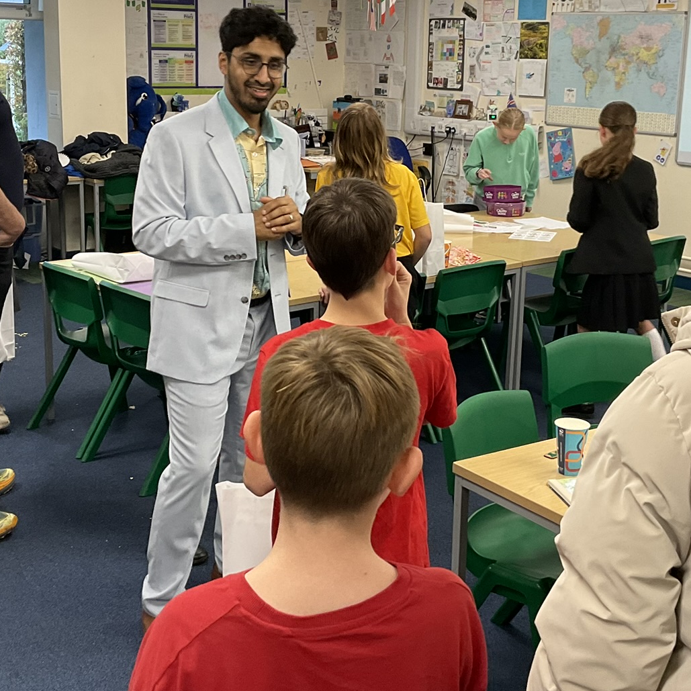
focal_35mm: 51
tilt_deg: -10.8
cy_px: 265
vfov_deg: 33.3
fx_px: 1152
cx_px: 349
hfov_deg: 33.4
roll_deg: -2.0
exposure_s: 1/50
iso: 80
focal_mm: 3
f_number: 1.8
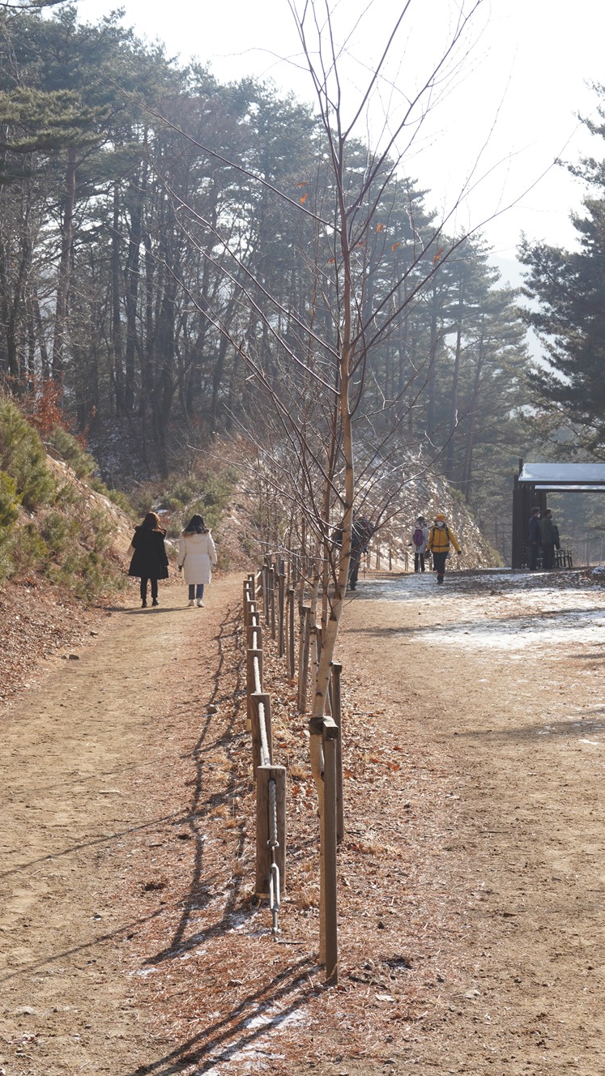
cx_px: 322
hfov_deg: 17.0
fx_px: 2025
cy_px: 537
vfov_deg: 29.7
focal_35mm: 71
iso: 100
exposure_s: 1/125
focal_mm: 45
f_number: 9
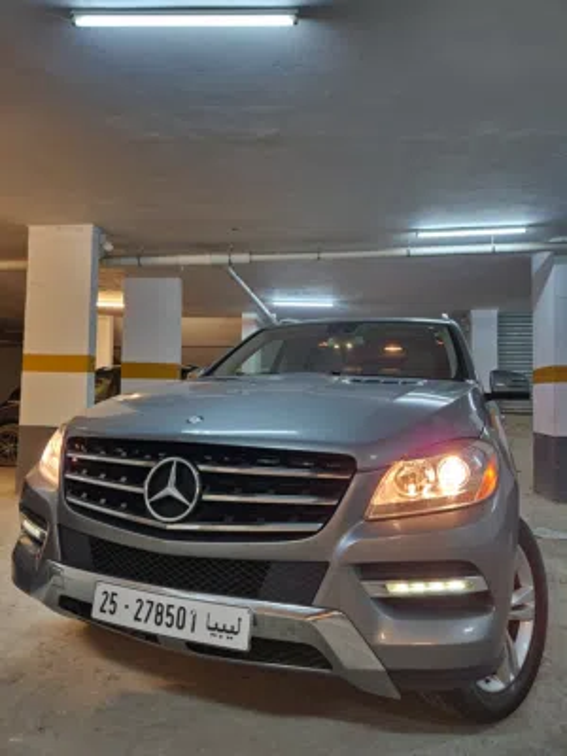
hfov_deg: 58.9
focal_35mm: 23
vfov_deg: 73.9
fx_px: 502
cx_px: 284
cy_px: 378
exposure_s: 1/9.99
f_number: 1.8
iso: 100
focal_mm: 5.4
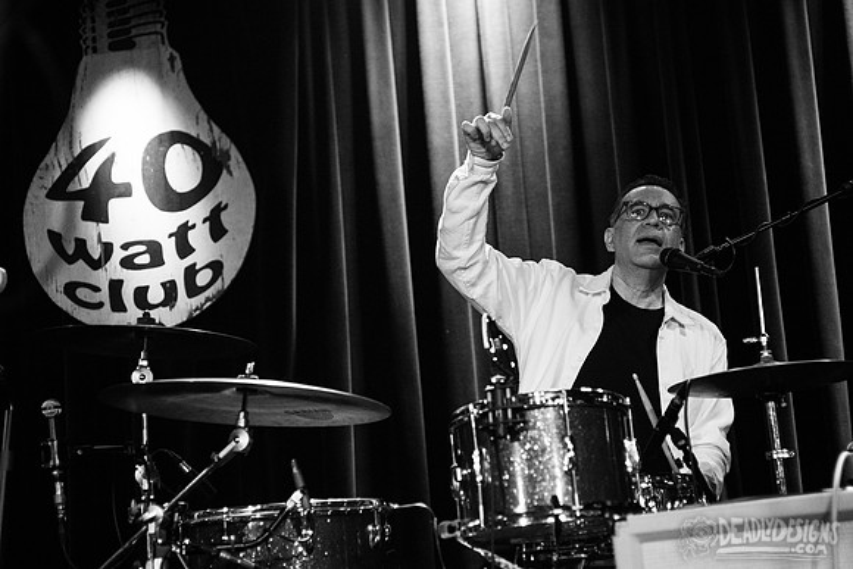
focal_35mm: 77
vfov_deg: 17.8
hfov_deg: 26.3
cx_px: 434
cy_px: 283
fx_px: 1822
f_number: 3.2
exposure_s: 1/125
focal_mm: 70
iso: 3200
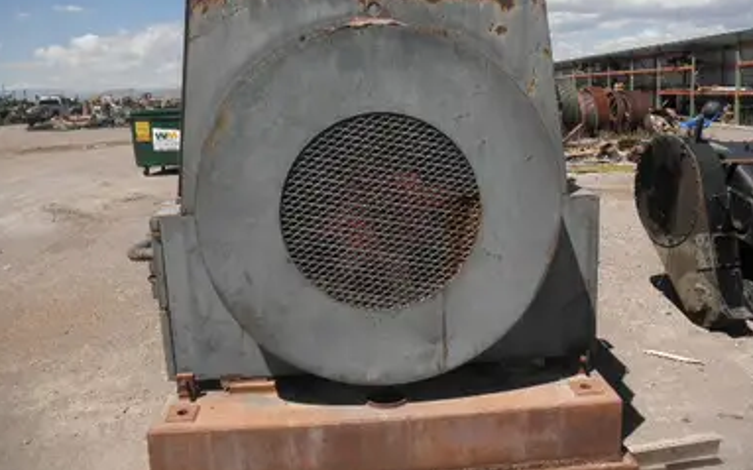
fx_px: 636
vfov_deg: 40.3
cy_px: 181
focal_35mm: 31
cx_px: 381
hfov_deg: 61.3
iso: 64
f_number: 8.5
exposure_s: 1/160
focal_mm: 5
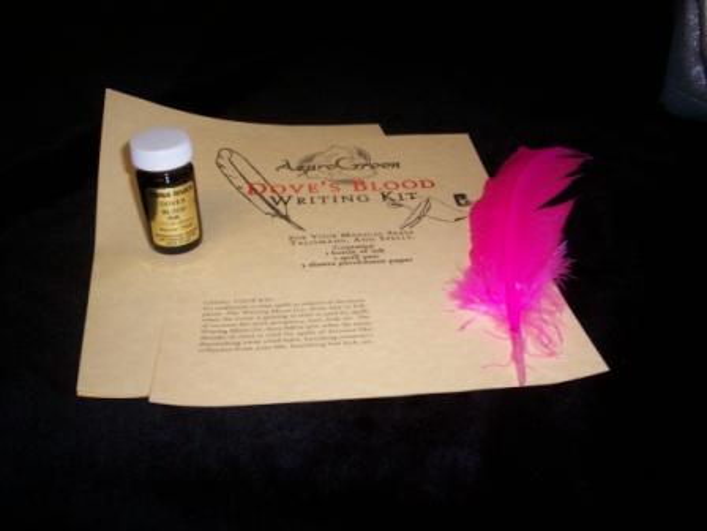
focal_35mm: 36
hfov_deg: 51.4
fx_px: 735
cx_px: 354
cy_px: 266
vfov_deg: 39.7
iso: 140
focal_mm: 5.9
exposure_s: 1/64
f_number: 4.5
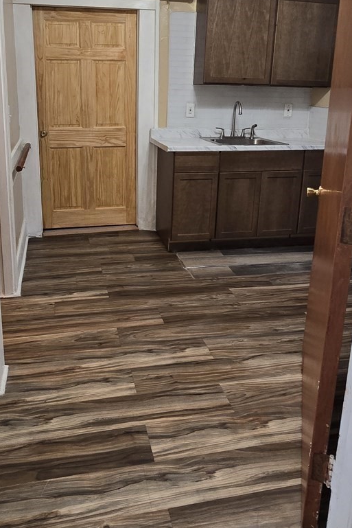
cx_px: 139
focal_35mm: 27
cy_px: 179
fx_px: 396
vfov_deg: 65.7
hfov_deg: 47.6
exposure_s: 1/60
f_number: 2.2
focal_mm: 2.2
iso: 100
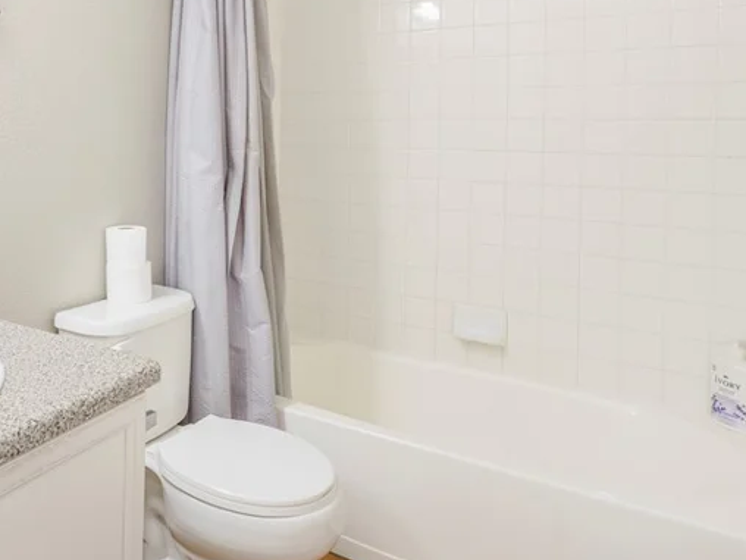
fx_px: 668
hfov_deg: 54.9
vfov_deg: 43.9
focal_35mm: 31
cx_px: 164
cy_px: 139
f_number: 7.1
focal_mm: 16
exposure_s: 1/2.5
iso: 80
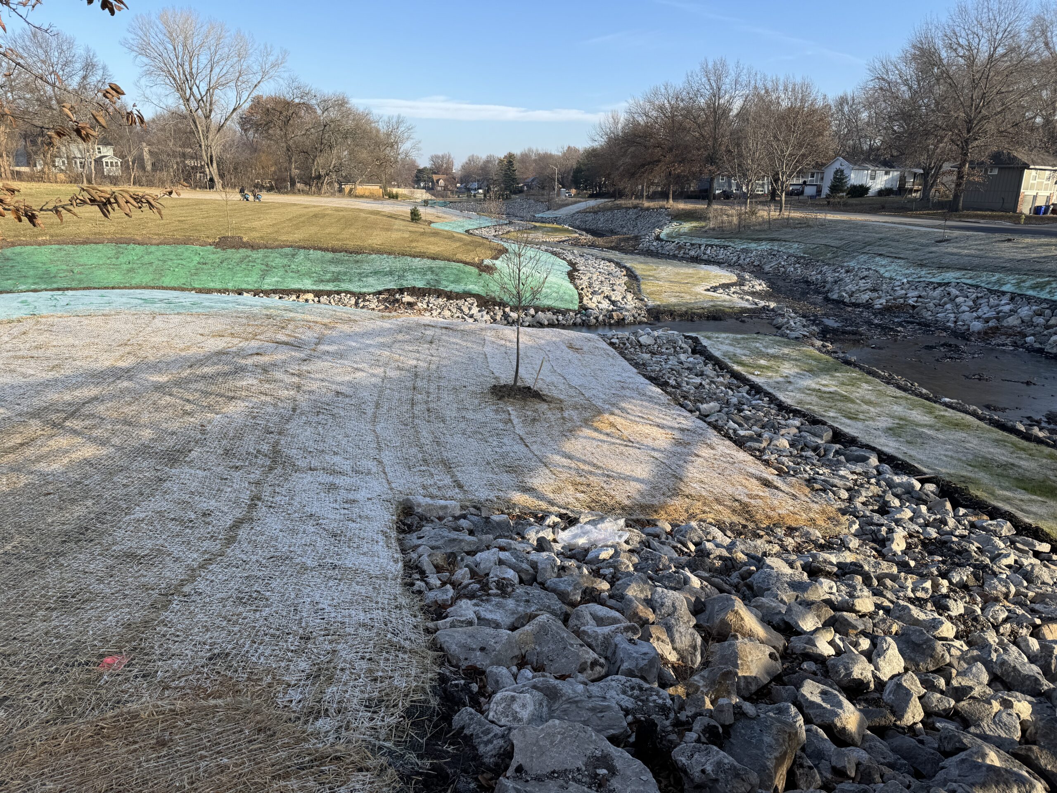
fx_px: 733
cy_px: 396
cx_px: 528
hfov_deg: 71.6
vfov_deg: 56.8
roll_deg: -0.6
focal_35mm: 24
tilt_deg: -16.7
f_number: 1.78
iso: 80
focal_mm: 6.76
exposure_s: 1/1395
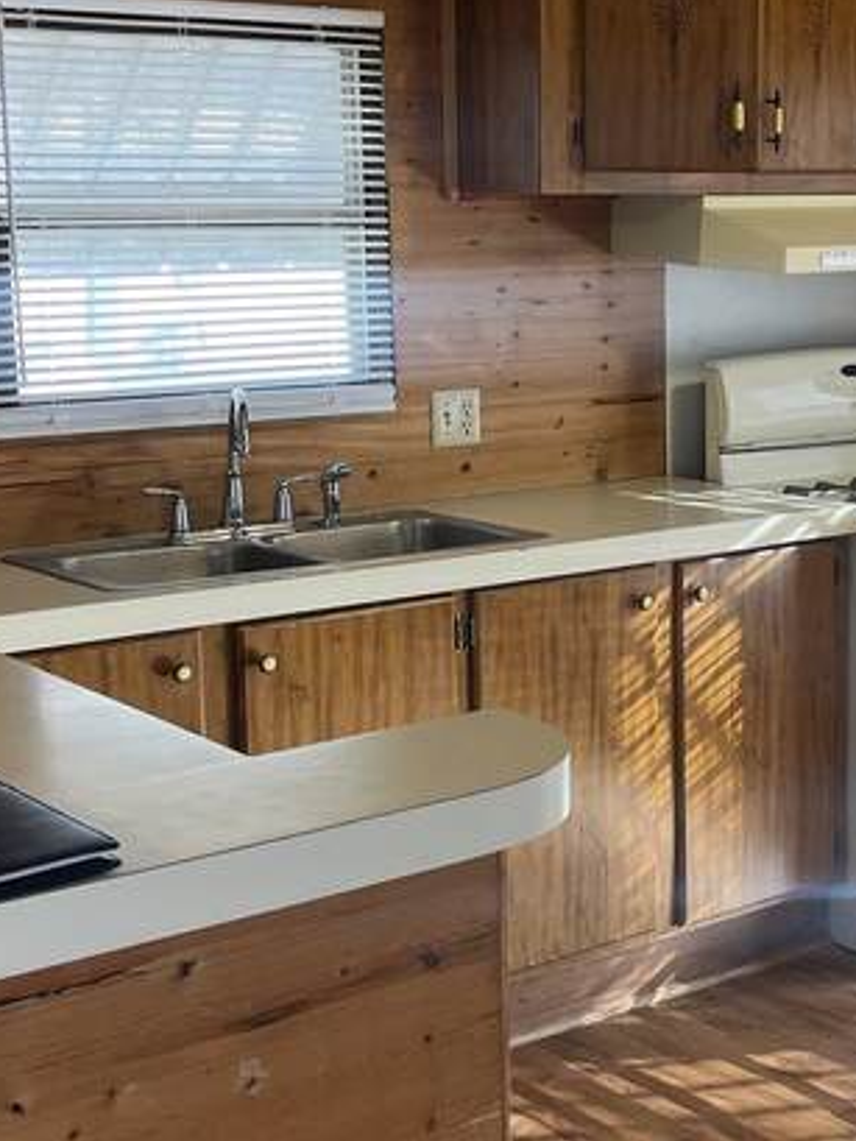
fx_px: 2010
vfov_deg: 31.7
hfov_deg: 23.8
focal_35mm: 61
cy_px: 519
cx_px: 630
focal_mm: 5.1
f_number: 1.6
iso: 80
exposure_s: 1/60
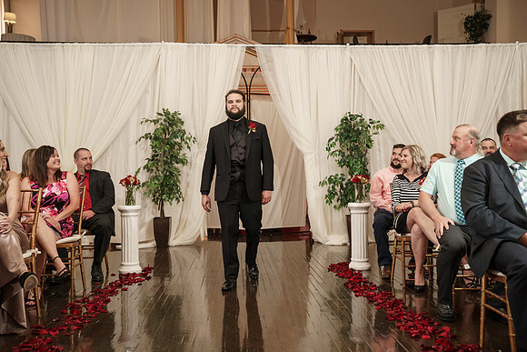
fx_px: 598
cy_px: 176
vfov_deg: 32.8
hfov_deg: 47.6
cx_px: 267
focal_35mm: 41
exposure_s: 1/160
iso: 2000
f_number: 4
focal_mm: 40
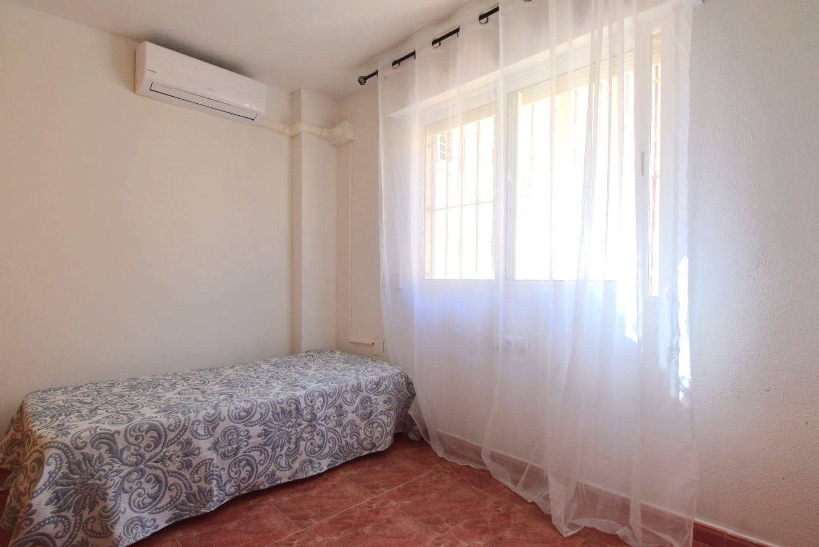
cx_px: 380
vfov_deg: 70.4
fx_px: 387
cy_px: 291
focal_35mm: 17
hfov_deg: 93.1
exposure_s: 1/100
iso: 400
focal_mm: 10
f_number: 9
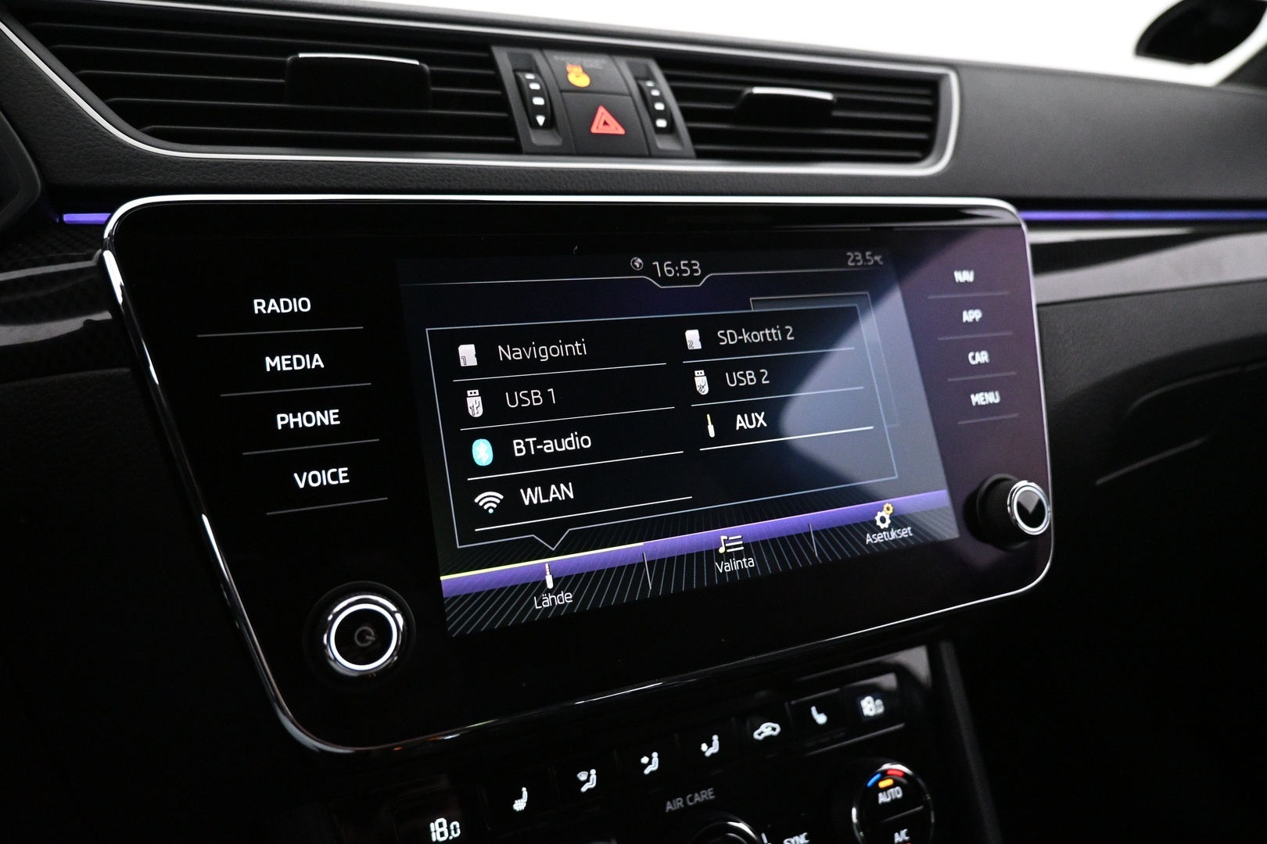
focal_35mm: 24
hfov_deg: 73.7
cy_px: 422
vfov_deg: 53.1
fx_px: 845
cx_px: 634
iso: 4000
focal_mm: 16
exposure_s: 1/60
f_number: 3.5
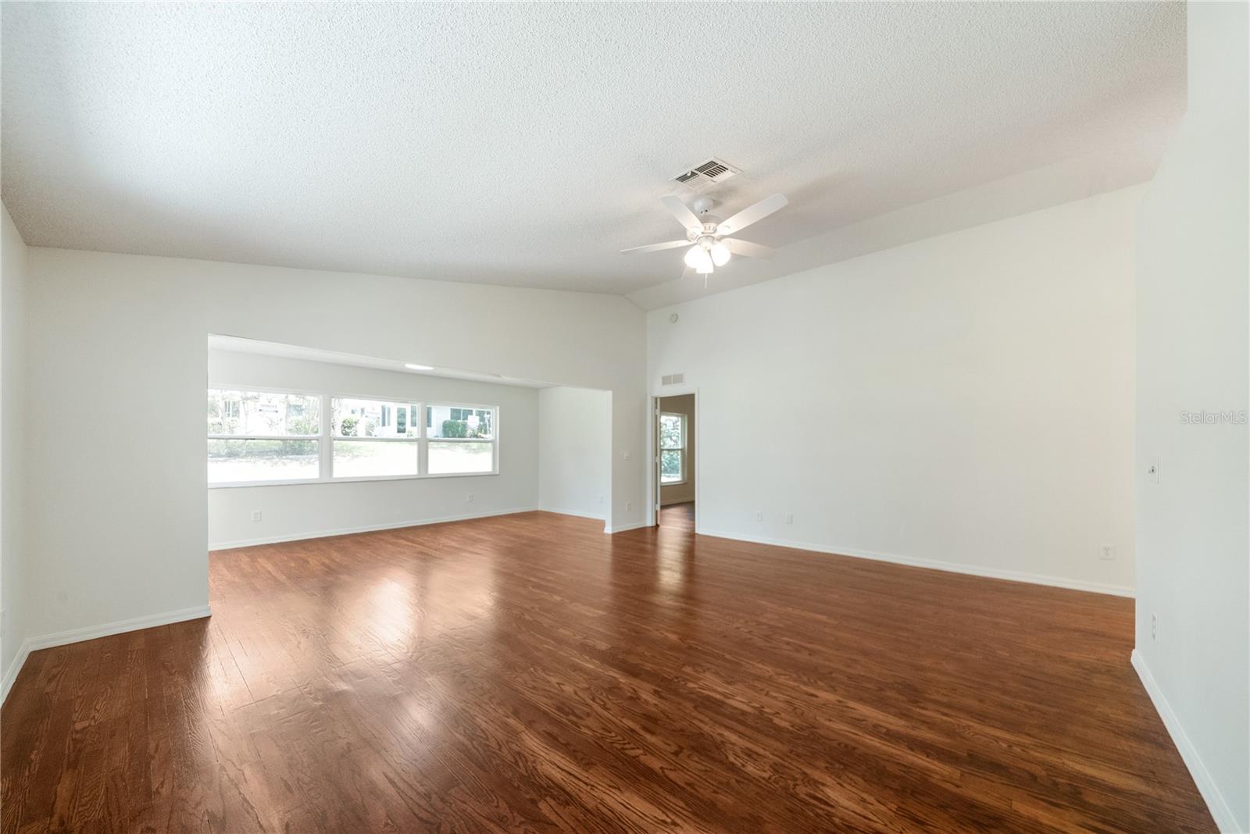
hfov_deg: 112.6
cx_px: 625
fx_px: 417
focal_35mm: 12
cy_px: 417
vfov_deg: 90.1
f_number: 9
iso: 2000
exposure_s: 1/30
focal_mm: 12
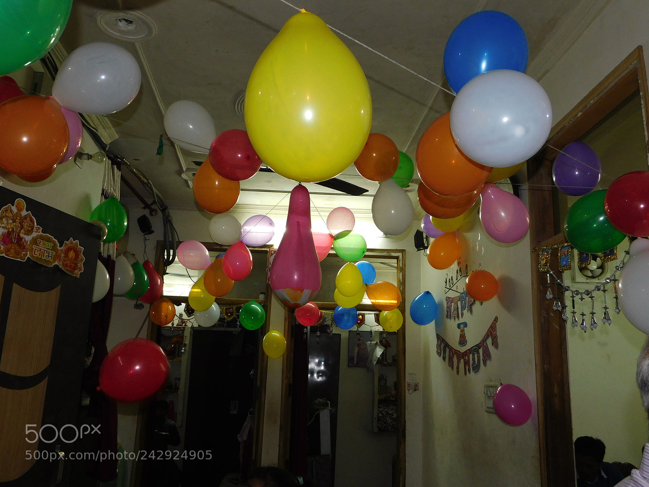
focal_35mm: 30
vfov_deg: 46.8
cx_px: 324
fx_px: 562
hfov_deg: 60.0
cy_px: 244
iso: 200
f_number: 3.2
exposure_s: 1/30
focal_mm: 5.3
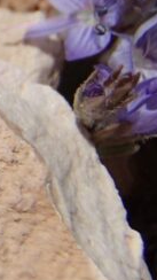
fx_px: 941
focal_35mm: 127
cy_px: -26
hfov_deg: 8.5
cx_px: -253
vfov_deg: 16.4
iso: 100
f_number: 13
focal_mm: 6.64
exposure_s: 1/250
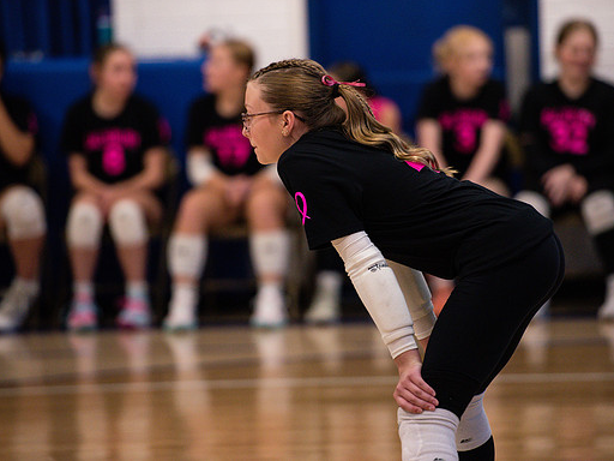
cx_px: 337
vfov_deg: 6.8
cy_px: 230
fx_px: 3867
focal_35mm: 218
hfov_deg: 9.1
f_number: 2.8
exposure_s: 1/400
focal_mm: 200
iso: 2200
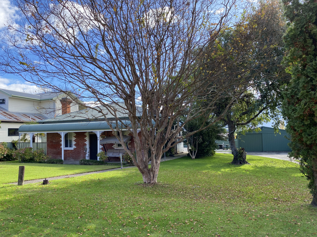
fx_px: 238
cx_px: 158
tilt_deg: +3.5
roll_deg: +1.0
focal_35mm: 26
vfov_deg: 53.1
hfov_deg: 67.3
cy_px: 118
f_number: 1.8
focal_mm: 4.25
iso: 32
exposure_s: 1/799
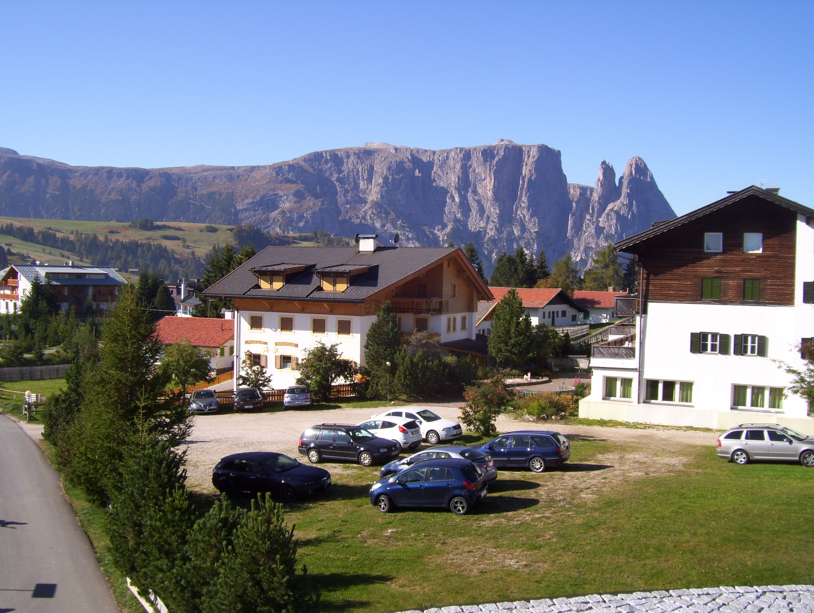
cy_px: 306
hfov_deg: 51.3
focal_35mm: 36
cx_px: 407
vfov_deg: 39.7
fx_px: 848
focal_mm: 6
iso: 80
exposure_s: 1/400
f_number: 4.8
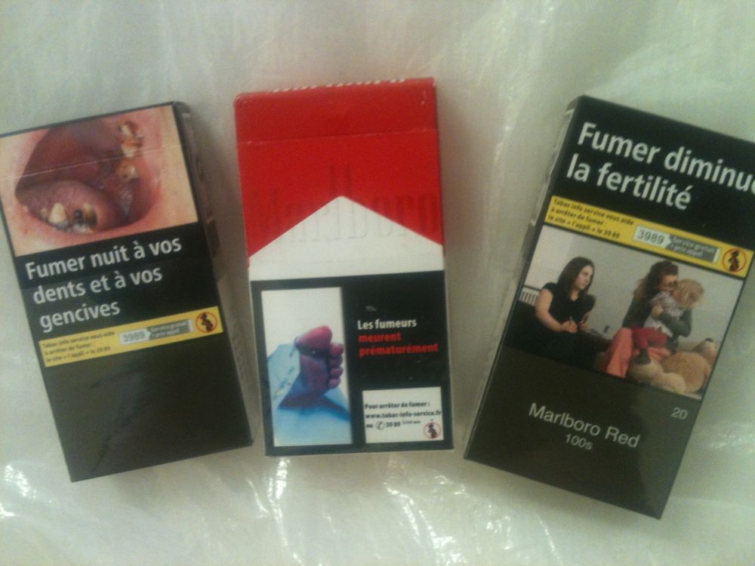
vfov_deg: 40.7
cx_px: 378
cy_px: 283
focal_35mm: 35
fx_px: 763
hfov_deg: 52.6
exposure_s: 1/15
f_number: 2.8
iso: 125
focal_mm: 3.85
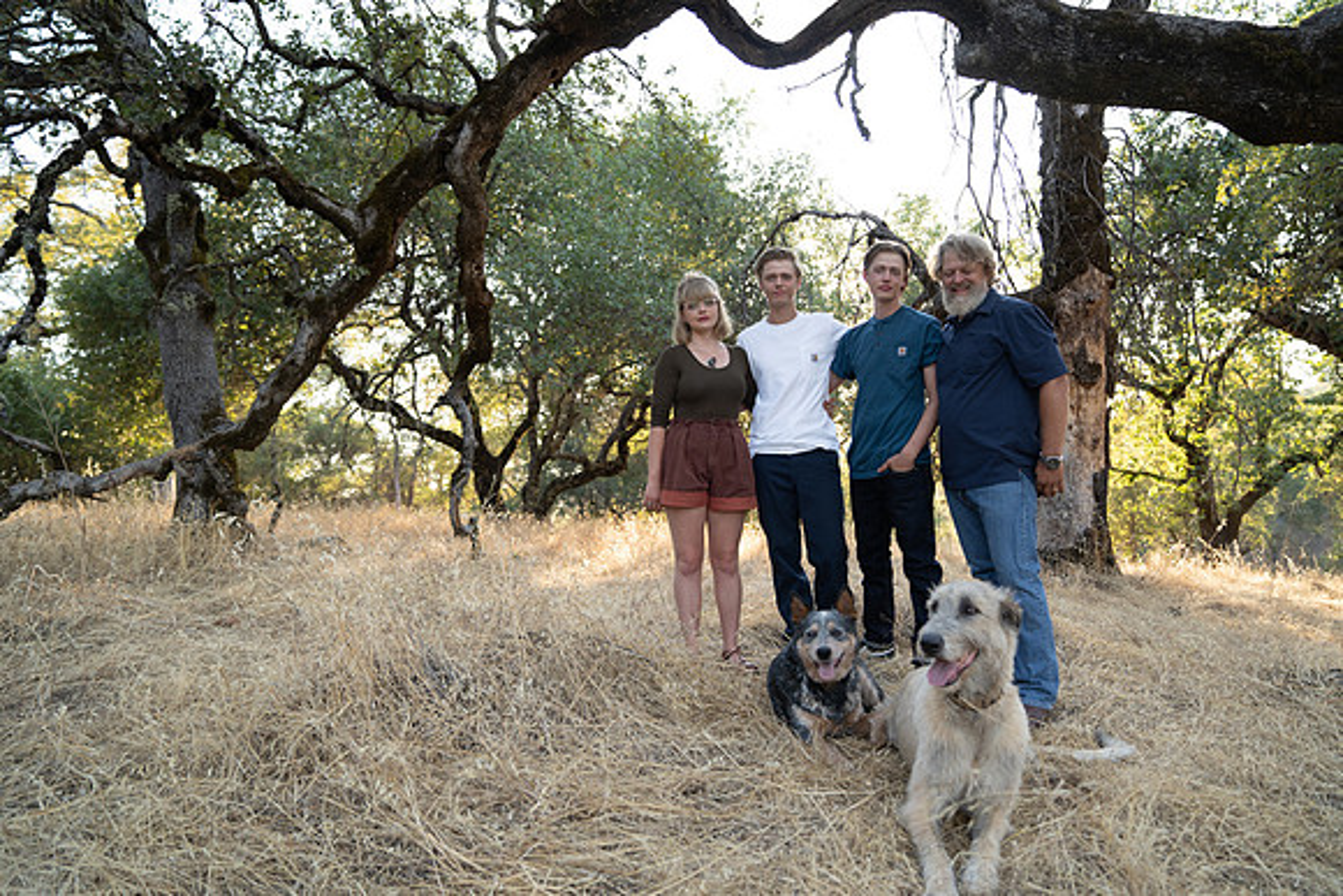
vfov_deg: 53.2
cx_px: 672
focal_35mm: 24
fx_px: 896
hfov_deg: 73.7
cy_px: 448
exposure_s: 1/160
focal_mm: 24
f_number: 2.8
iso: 250
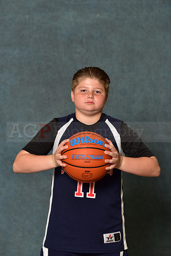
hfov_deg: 11.8
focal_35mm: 116
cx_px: 86
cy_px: 128
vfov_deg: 17.6
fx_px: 826
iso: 250
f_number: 4.5
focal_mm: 116
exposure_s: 1/200
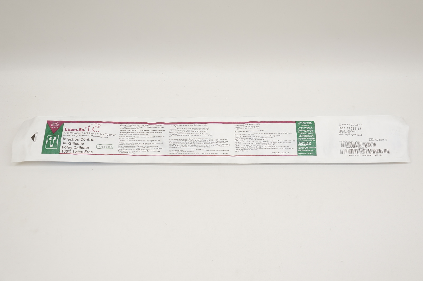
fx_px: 405
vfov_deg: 38.3
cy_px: 140
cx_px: 212
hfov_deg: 55.2
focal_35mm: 34
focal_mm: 23
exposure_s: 1/80
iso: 400
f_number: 6.3
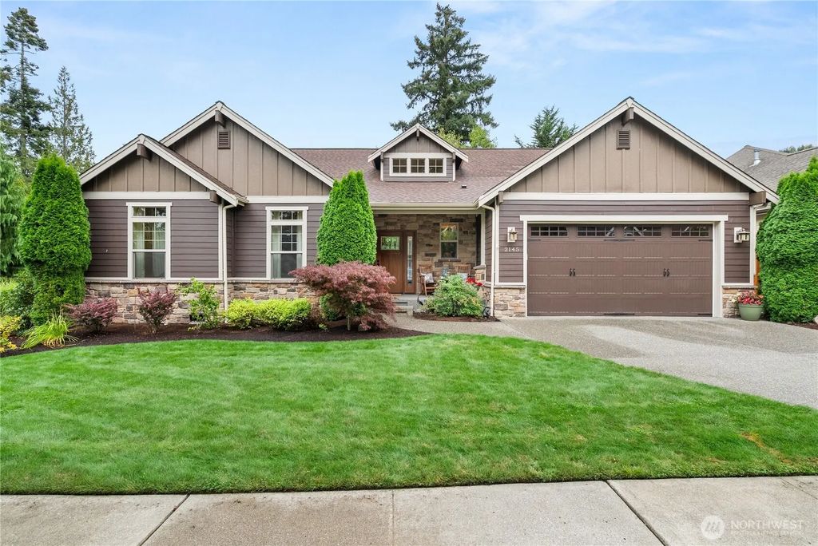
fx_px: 386
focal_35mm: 17
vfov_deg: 70.5
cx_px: 409
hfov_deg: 93.2
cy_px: 273
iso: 500
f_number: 8
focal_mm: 17
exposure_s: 1/25
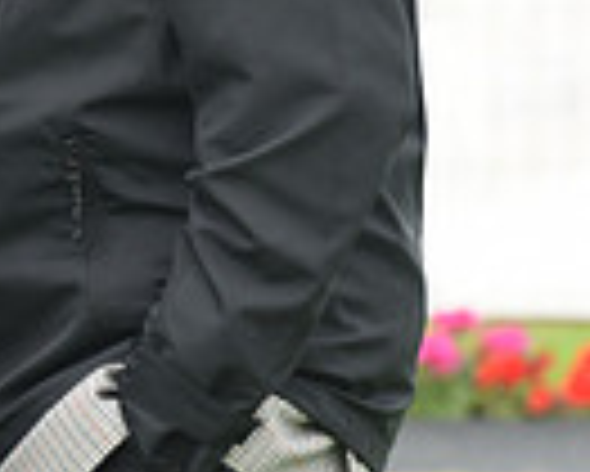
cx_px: -712
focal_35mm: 704
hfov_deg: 2.7
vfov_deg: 2.2
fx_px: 12302
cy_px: -160
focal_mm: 170
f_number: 5.6
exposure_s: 1/160
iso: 1000
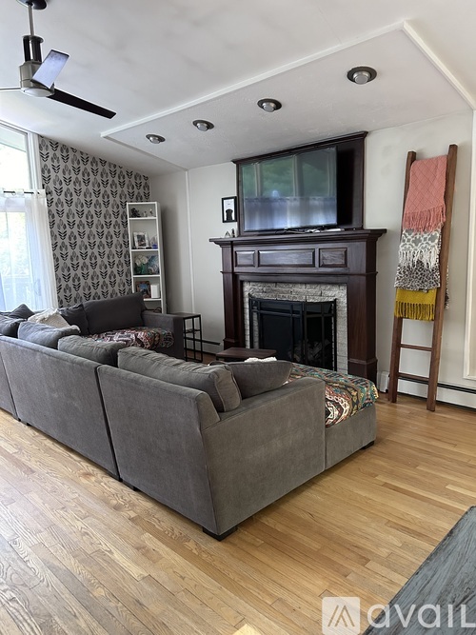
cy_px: 318
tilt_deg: -8.1
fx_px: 477
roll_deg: +1.5
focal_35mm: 26
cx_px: 238
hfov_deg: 53.0
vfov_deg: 67.3
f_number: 1.5
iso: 500
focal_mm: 5.7
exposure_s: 1/60
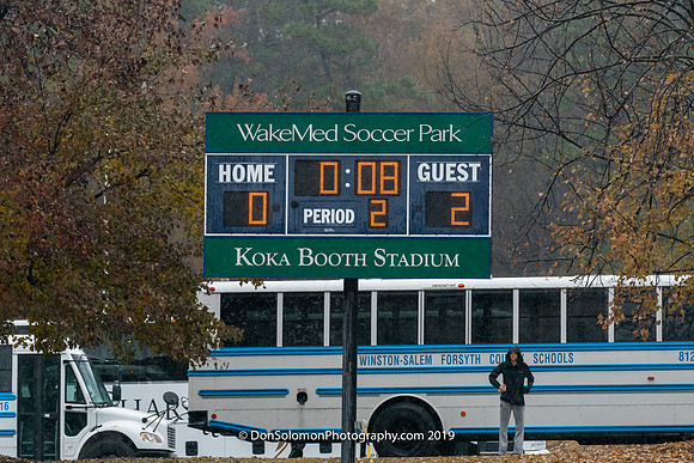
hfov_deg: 7.4
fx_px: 5399
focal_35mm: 280
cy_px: 231
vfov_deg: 4.9
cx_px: 376
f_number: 5.6
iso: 3200
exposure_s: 1/1000
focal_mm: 200
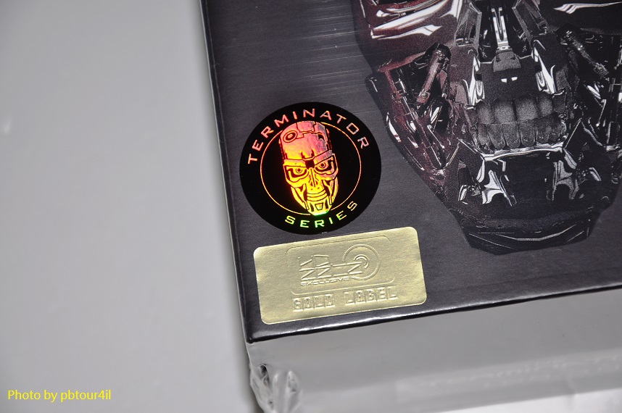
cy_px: 206
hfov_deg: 16.1
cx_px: 311
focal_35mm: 128
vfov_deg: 10.7
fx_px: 2200
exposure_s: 1/30
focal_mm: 85
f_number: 5.6
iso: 200
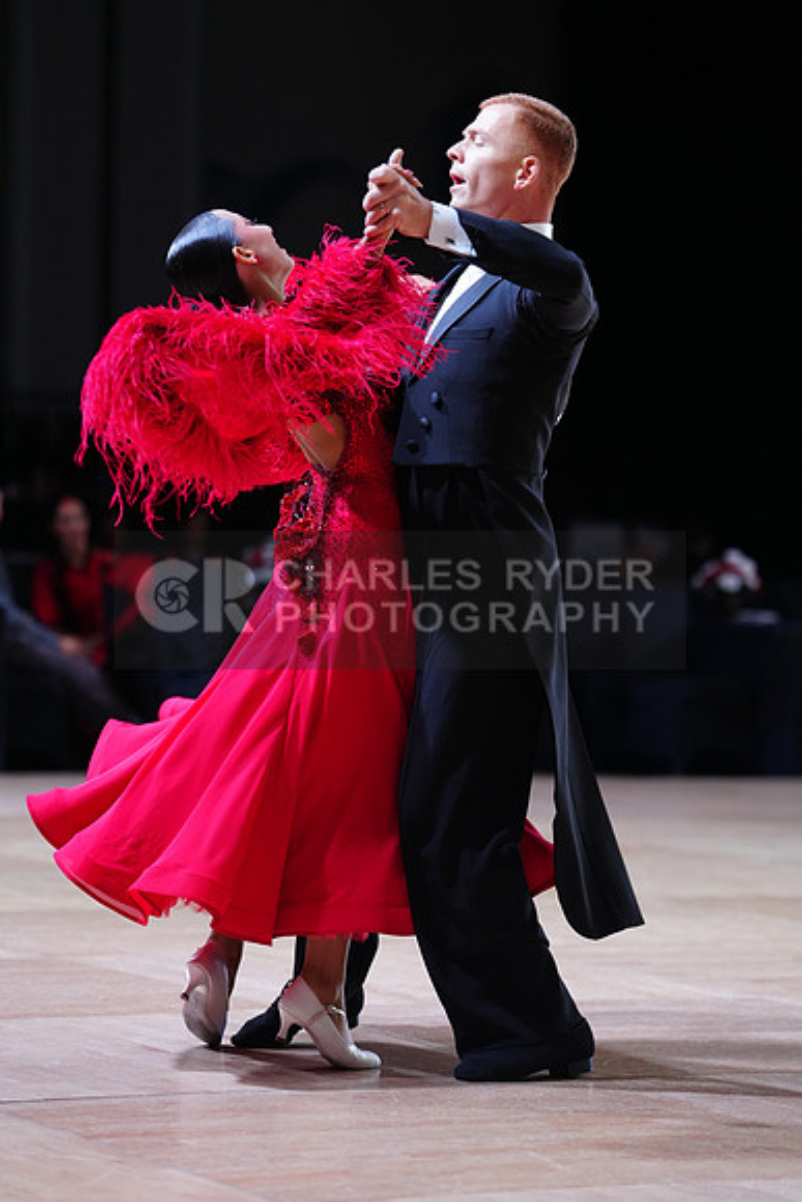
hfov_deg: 11.2
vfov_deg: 16.8
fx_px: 4074
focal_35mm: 122
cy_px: 601
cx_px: 401
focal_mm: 122
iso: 1000
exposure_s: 1/500
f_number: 2.8
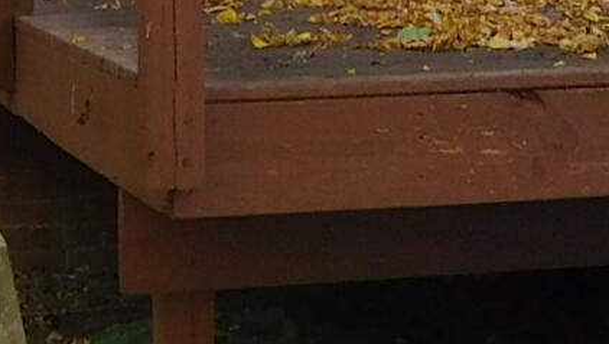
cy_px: -410
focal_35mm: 178
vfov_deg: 6.6
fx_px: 2876
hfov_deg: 12.0
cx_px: 466
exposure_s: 1/125
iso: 125
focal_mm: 4
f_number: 3
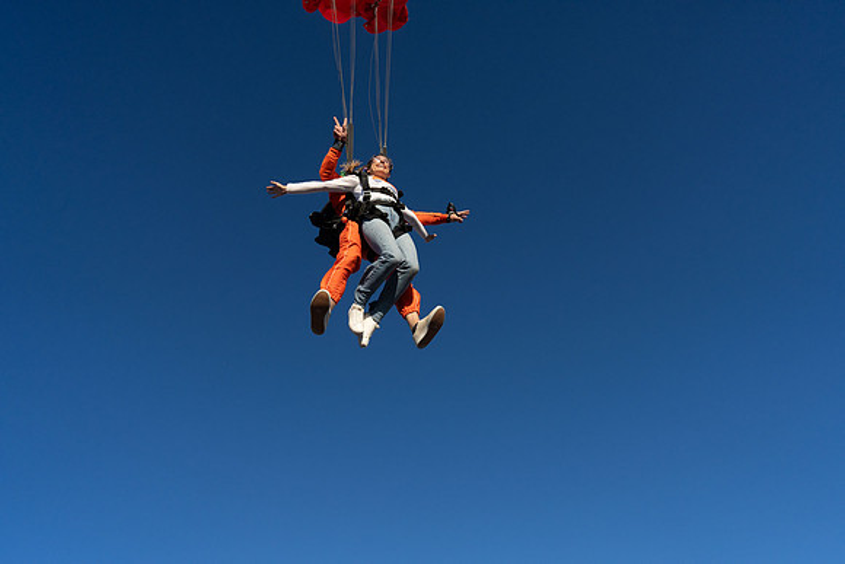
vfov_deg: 53.2
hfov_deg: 73.7
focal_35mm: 24
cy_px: 282
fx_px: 563
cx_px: 422
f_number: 9
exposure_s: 1/2000
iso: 800
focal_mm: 24
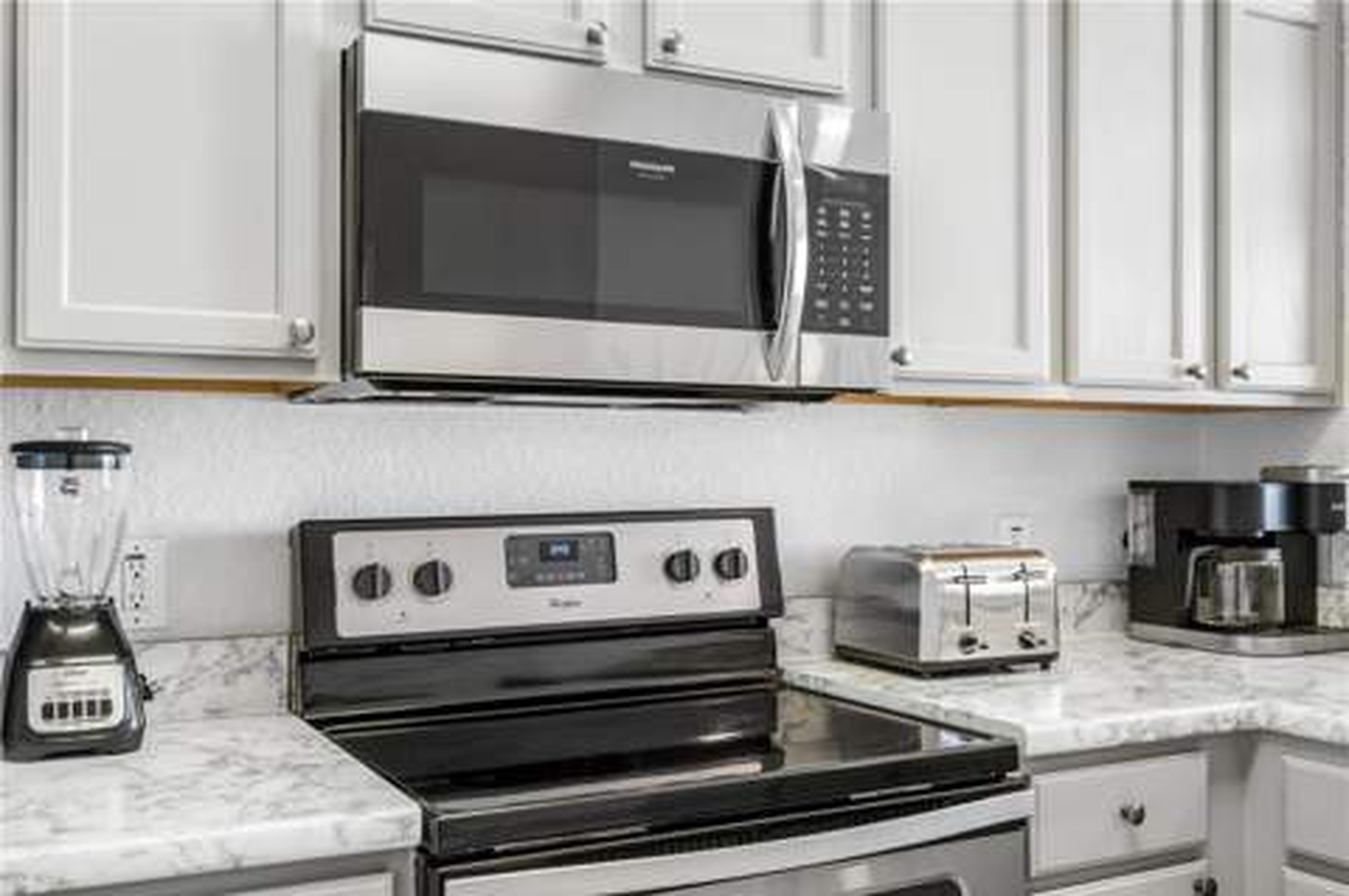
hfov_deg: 54.5
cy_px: 448
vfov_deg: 37.8
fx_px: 1310
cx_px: 674
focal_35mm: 35
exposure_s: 5
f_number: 8
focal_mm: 35
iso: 100
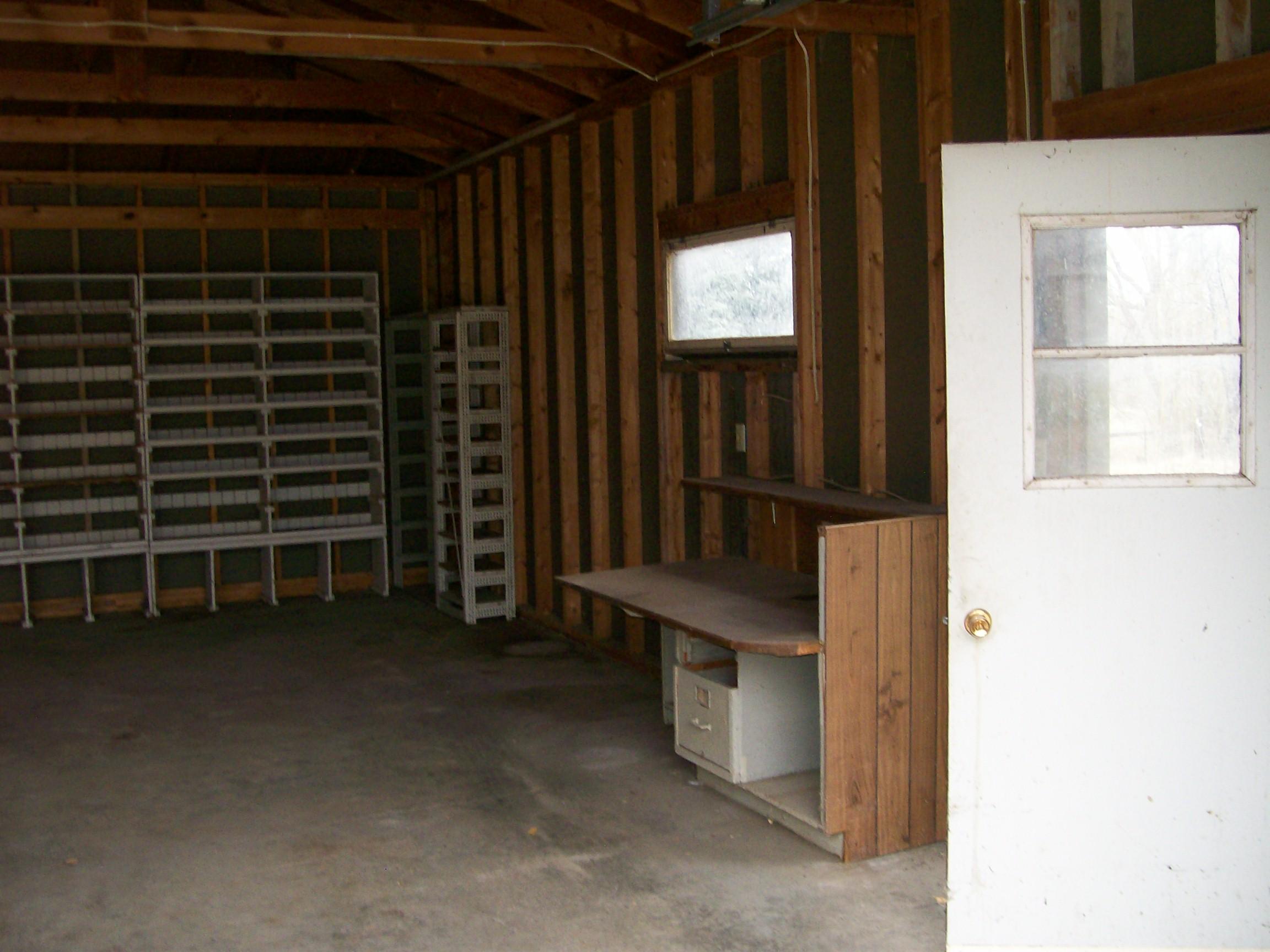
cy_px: 476
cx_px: 635
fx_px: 1321
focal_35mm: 36
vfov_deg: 39.7
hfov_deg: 51.4
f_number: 2.7
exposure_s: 1/64
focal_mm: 6
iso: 140
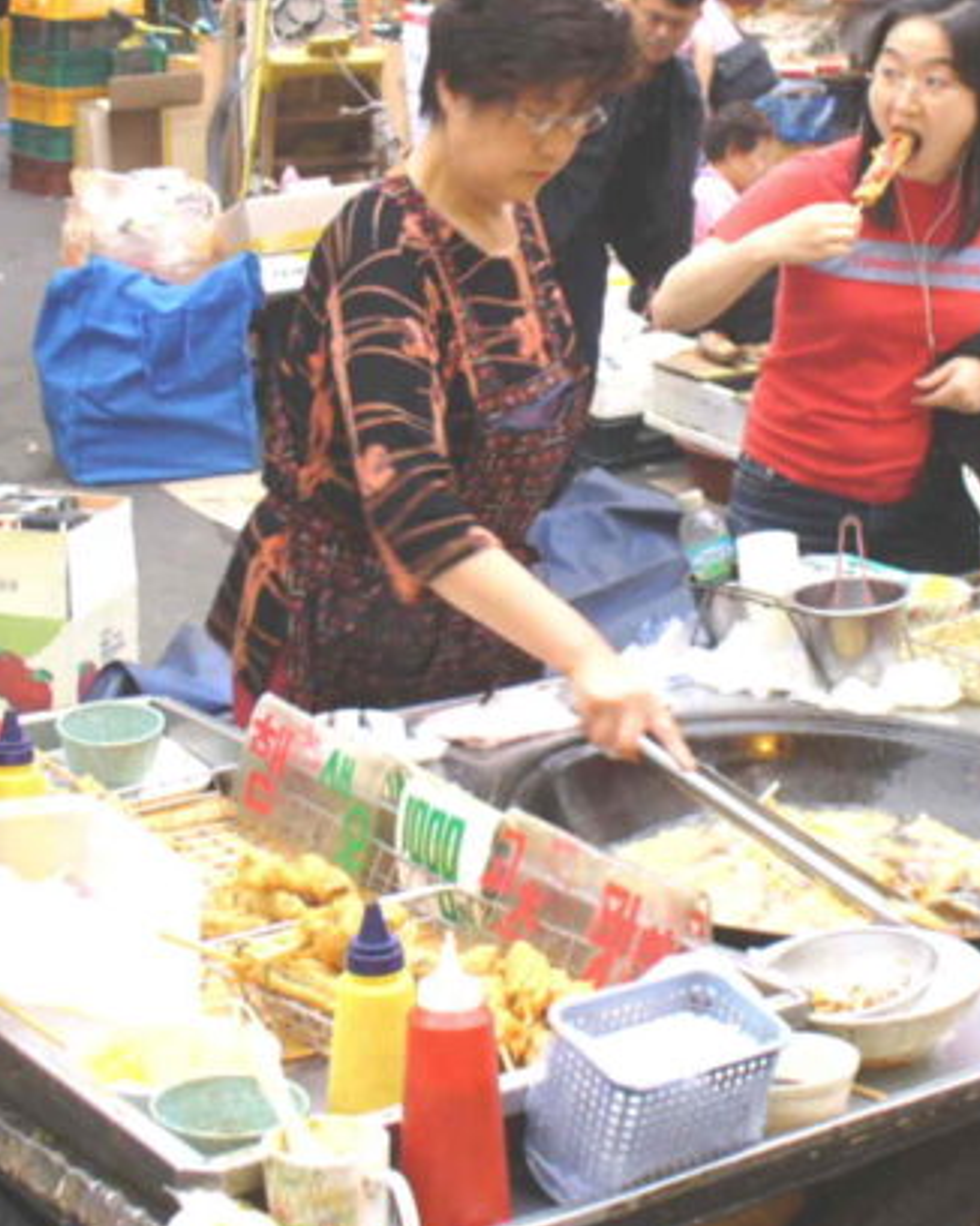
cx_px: 622
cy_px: 478
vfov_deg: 27.8
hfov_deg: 22.4
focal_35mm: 68
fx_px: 2467
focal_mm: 6.1
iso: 100
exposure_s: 1/50
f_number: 2.8
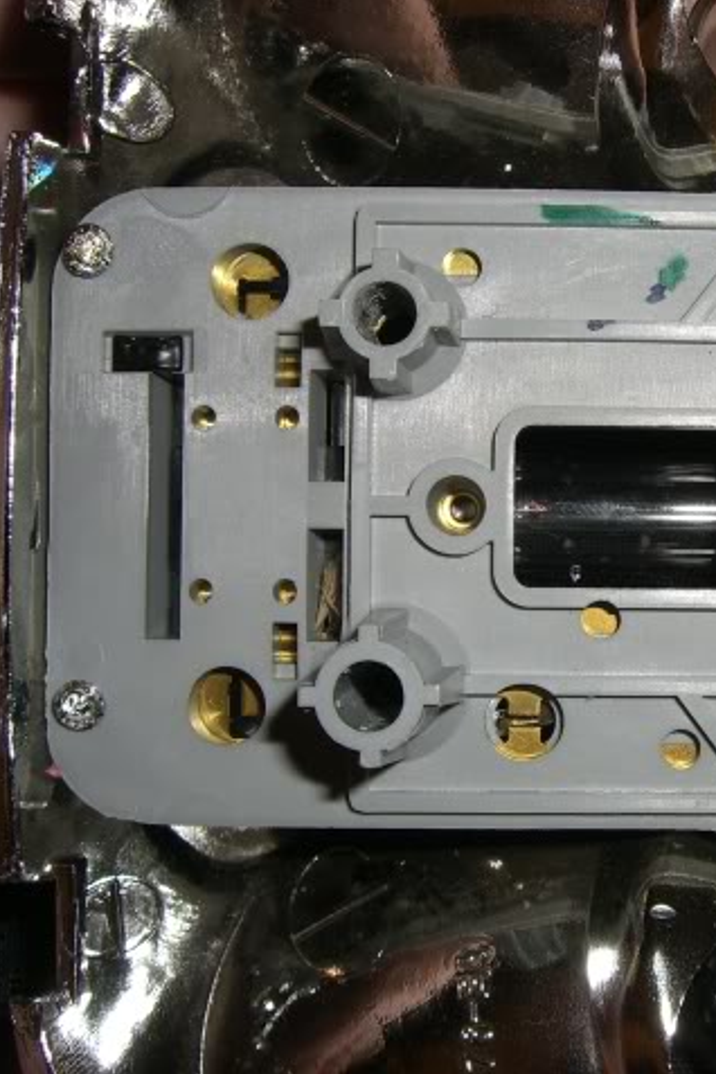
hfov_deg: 25.0
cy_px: 536
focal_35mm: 53
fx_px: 1581
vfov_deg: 37.5
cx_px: 603
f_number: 4.3
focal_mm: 6.2
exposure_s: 1/60
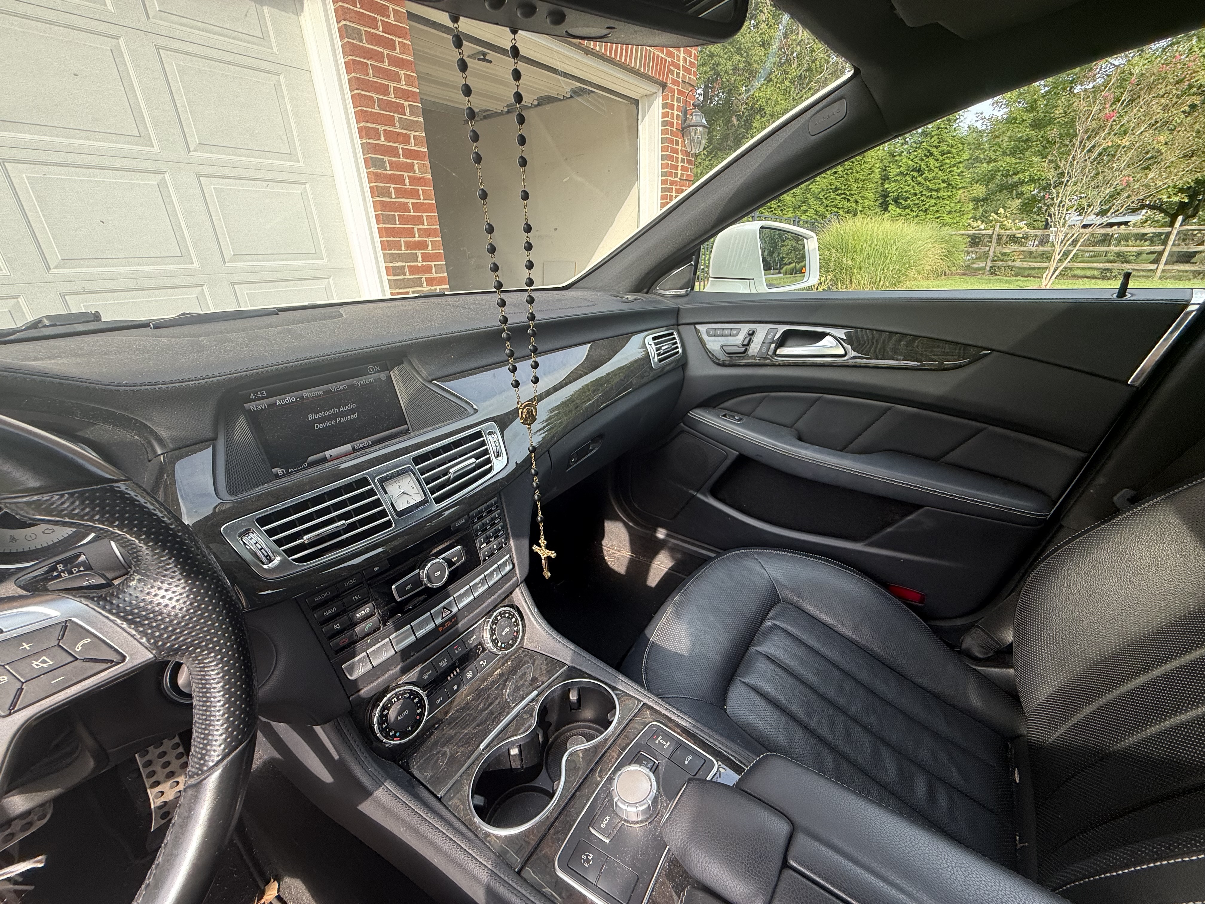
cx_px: 602
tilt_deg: -22.7
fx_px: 487
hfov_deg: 102.1
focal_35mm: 14
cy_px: 452
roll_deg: +2.2
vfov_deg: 85.7
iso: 50
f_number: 2.2
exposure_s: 1/120
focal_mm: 2.22
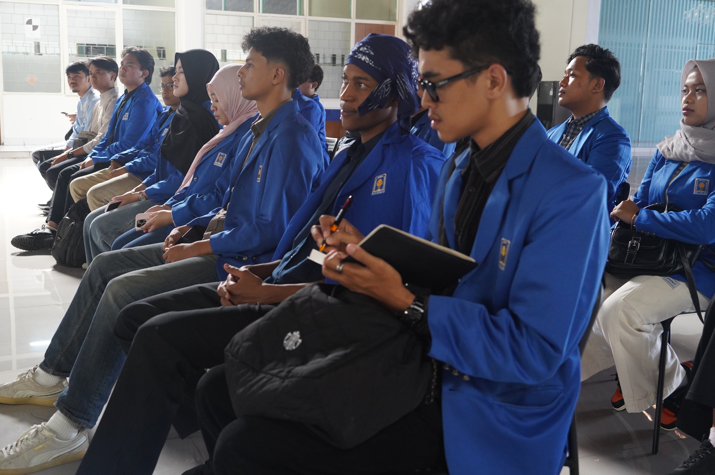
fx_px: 853
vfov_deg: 31.1
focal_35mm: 43
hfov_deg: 45.5
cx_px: 358
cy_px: 238
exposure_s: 1/80
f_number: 5.6
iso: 5000
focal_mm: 43
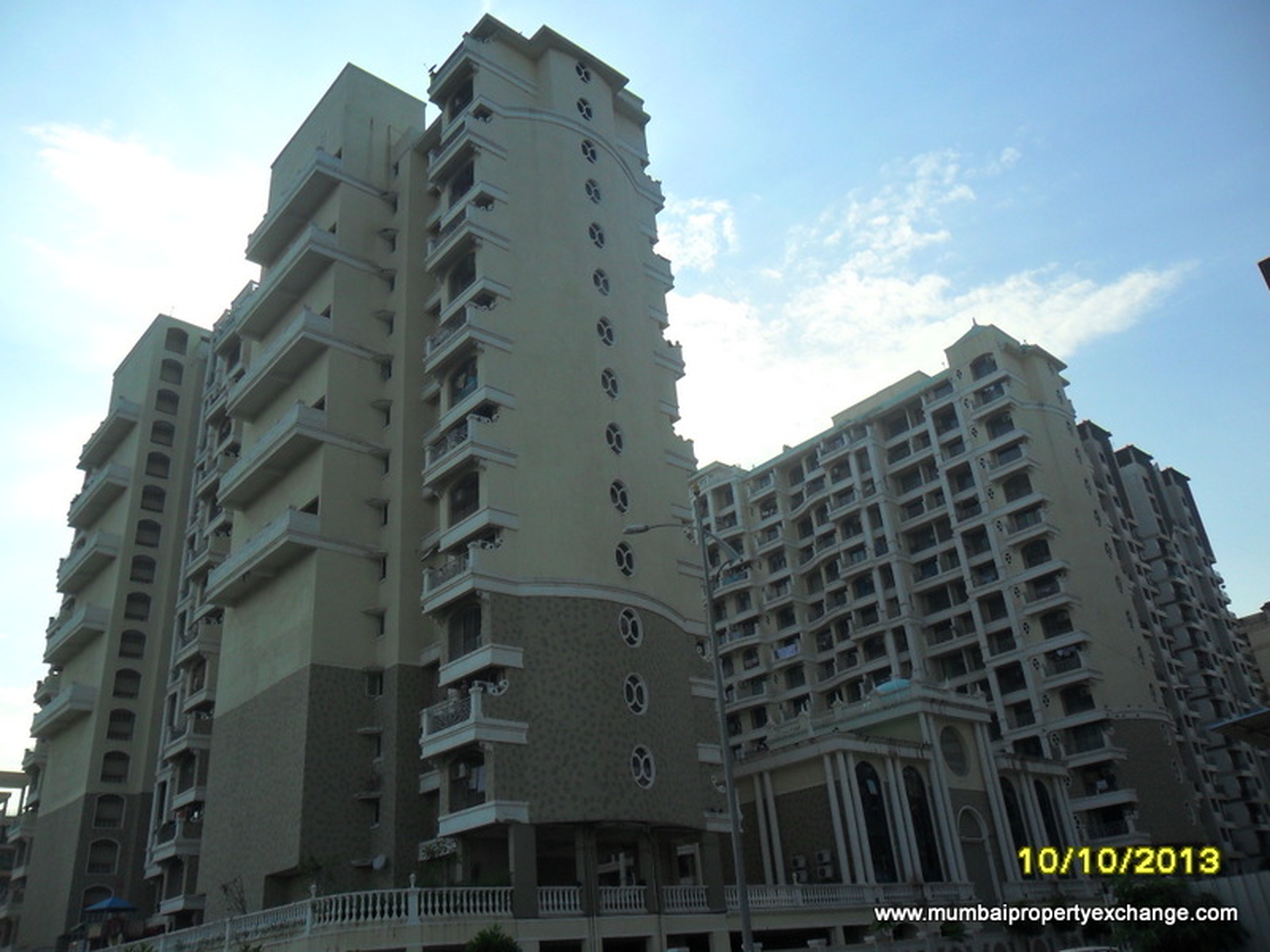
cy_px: 476
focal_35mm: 27
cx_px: 635
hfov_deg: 65.3
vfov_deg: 51.4
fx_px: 991
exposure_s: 1/180
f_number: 8.9
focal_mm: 4.9
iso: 100
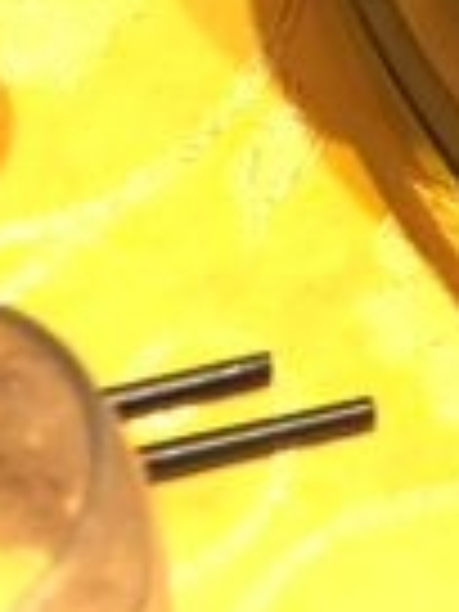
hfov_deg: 9.7
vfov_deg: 13.3
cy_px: -166
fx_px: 2546
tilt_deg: -37.1
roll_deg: -7.6
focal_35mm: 144
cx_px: 875
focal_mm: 3.99
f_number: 1.8
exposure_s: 1/17
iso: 100
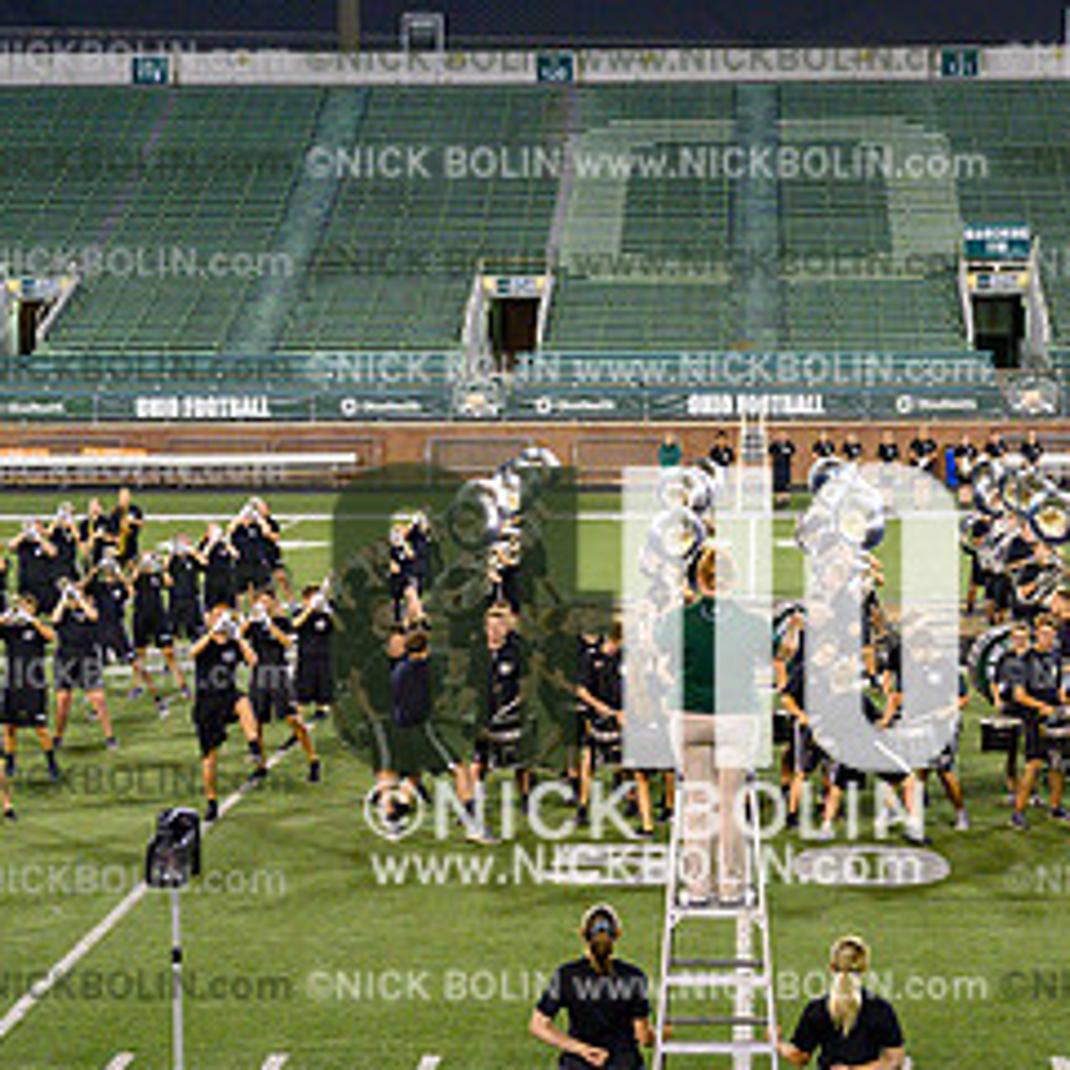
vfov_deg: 19.3
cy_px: 675
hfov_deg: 19.3
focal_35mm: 90
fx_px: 3147
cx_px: 644
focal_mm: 44
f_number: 4
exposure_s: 1/1000
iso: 4000
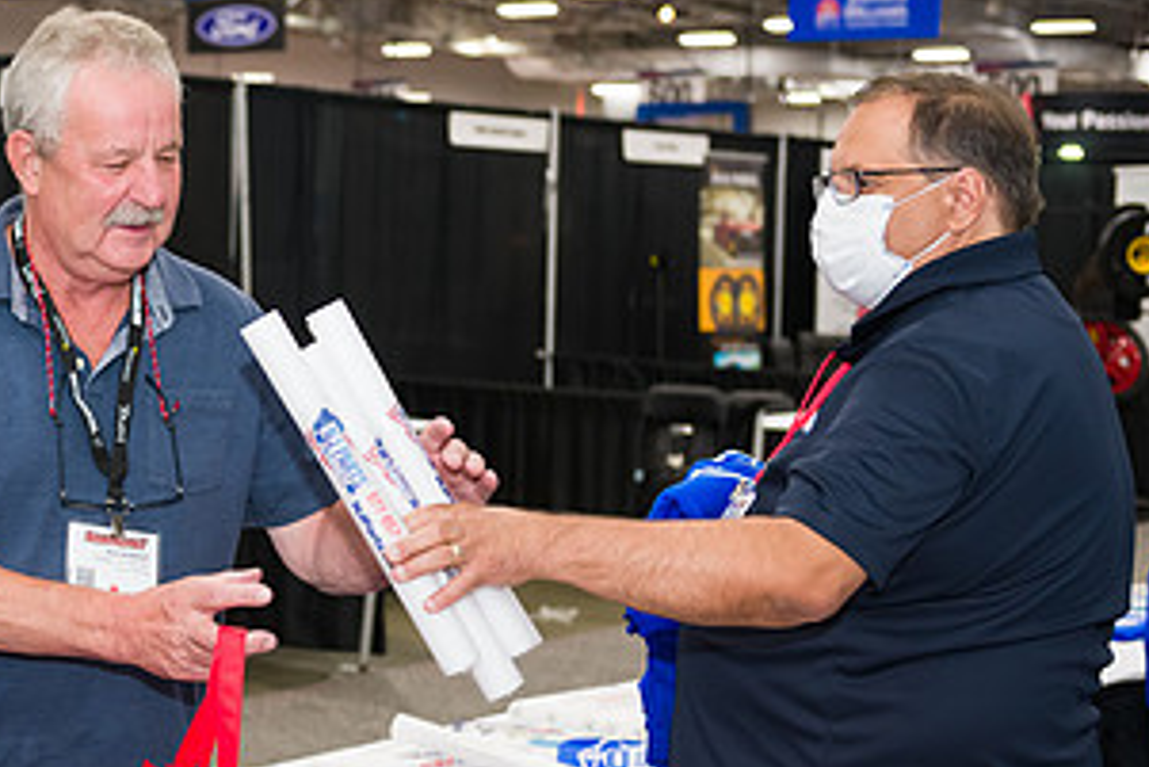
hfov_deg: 25.5
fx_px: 2459
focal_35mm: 77
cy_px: 384
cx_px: 107
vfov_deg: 17.7
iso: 1000
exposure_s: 1/125
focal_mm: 40
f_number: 3.2
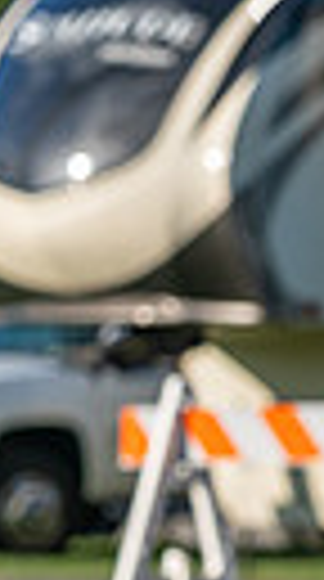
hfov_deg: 1.7
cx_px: 1172
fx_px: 10816
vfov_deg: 3.1
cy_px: 602
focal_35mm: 704
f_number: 4.5
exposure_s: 1/1250
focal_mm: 128
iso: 160
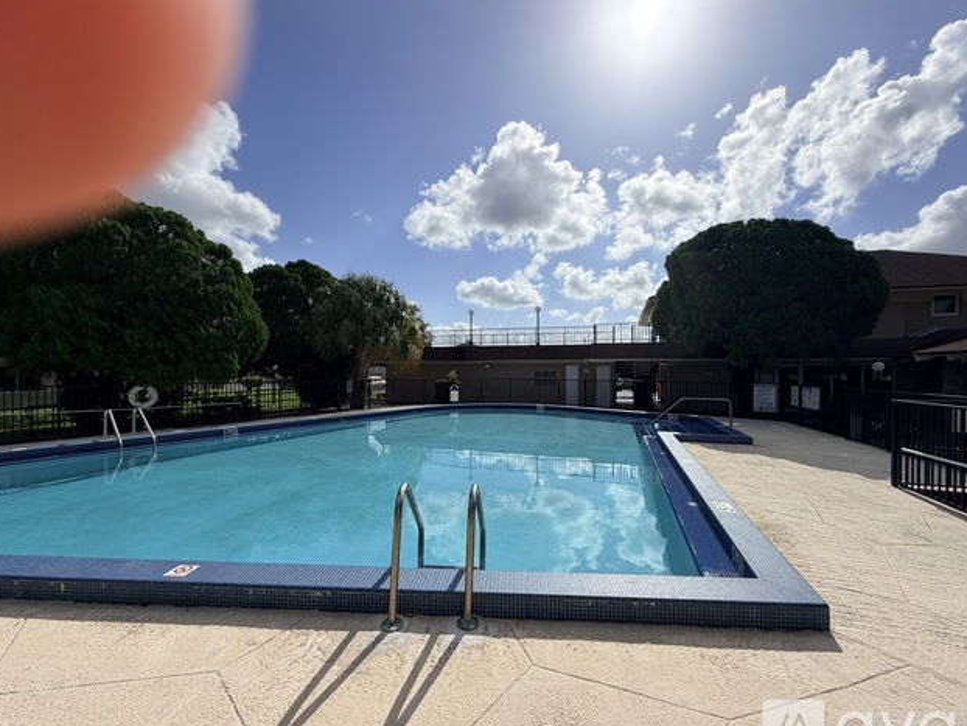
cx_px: 495
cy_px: 373
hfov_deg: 98.1
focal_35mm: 15
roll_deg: +0.6
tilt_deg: +0.2
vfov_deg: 81.8
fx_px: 419
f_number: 2.2
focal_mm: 2.22
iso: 20
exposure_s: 1/2165
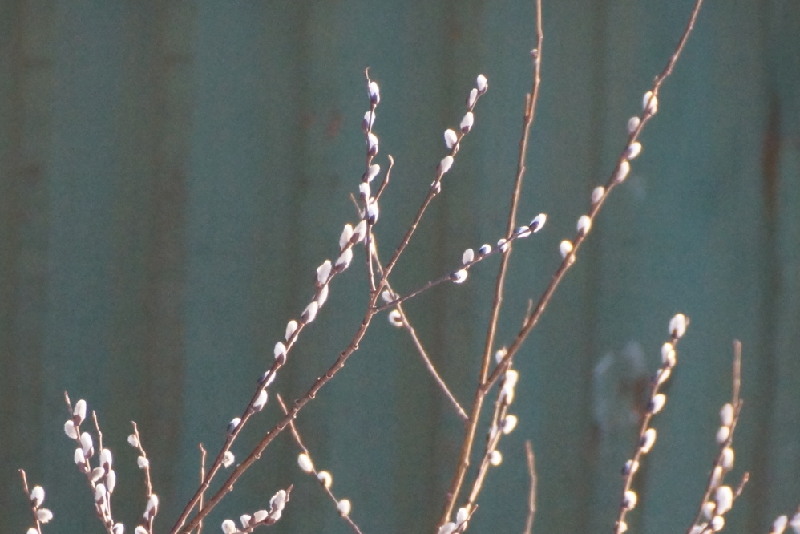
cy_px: 267
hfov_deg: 5.5
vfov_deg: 3.7
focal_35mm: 375
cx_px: 400
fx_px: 8335
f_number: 6.3
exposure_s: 1/125
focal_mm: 250
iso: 1600
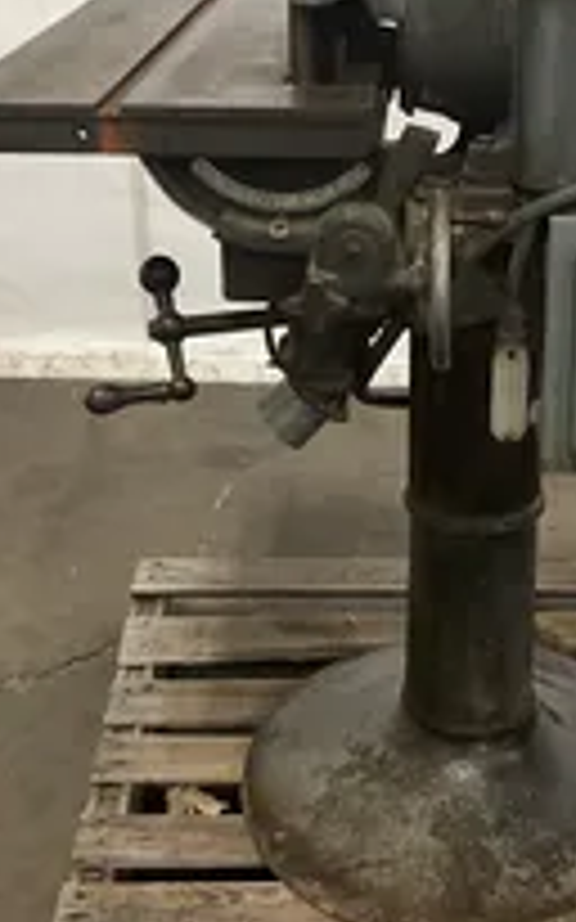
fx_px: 1508
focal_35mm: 60
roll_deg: -2.4
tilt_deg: -22.7
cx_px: 450
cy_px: 324
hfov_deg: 21.4
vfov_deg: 33.8
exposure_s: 1/60
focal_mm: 3
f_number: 1.8
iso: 125
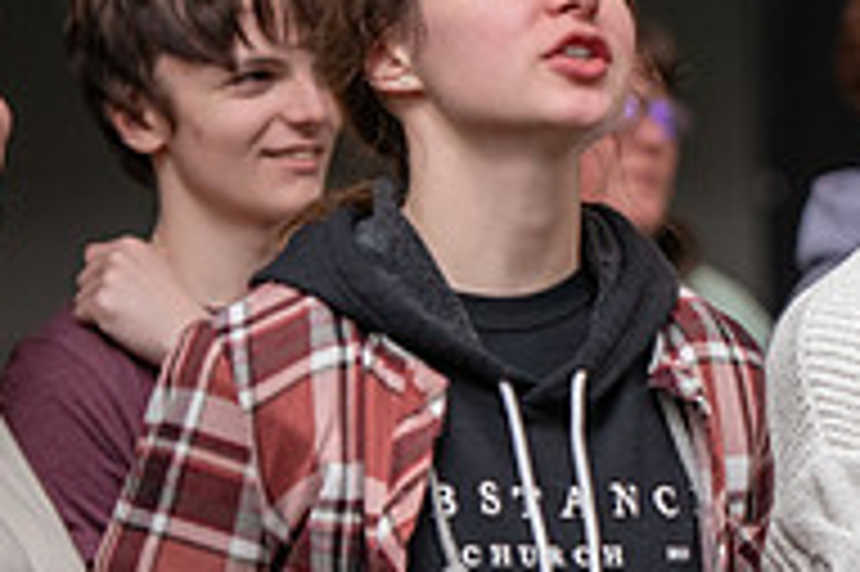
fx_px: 9428
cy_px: 340
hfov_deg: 5.2
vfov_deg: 3.5
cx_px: 1297
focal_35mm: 395
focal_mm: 130
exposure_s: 1/50
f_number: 3.2
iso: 1250
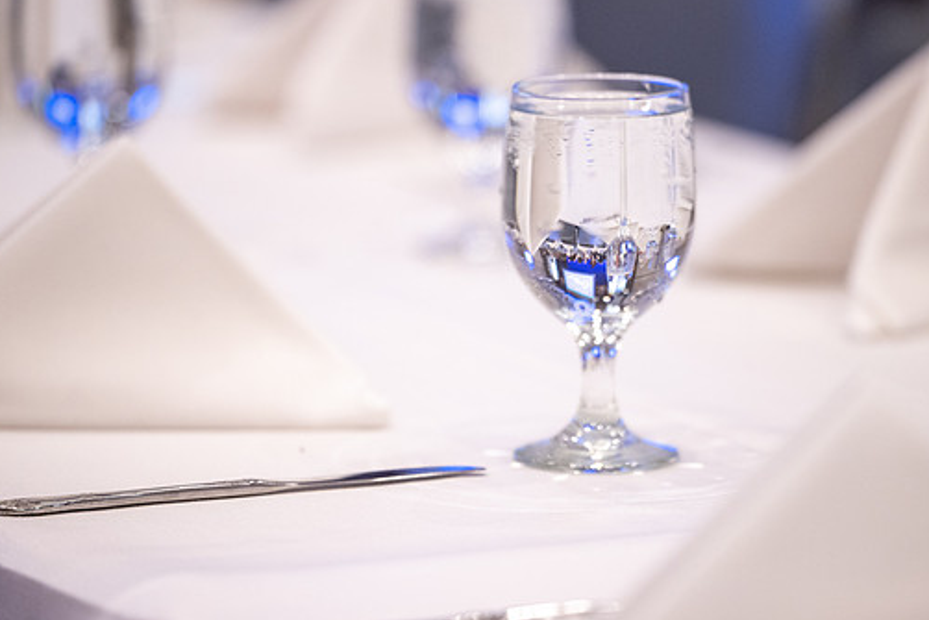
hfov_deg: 9.9
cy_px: 288
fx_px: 5369
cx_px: 524
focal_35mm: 208
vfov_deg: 6.6
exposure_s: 1/80
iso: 2000
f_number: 2.8
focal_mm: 180
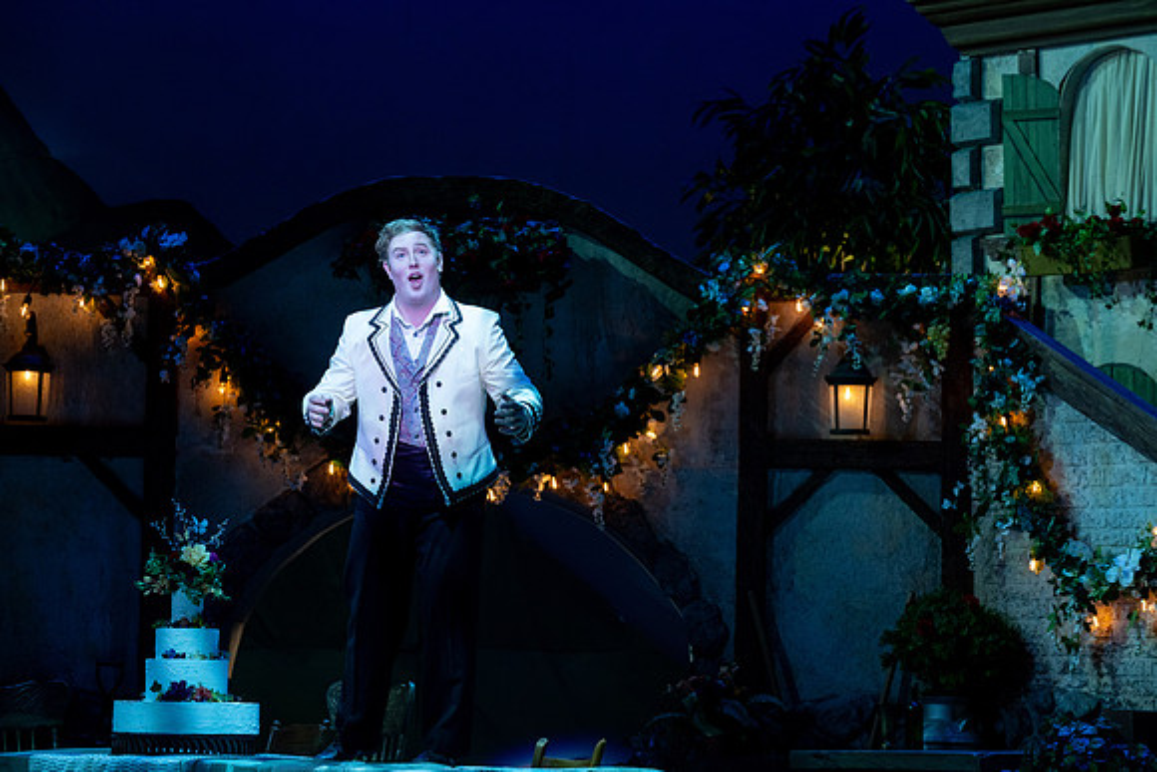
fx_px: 4179
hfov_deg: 15.8
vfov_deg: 10.6
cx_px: 578
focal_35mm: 130
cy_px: 386
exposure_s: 1/160
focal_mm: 130
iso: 1000
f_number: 5
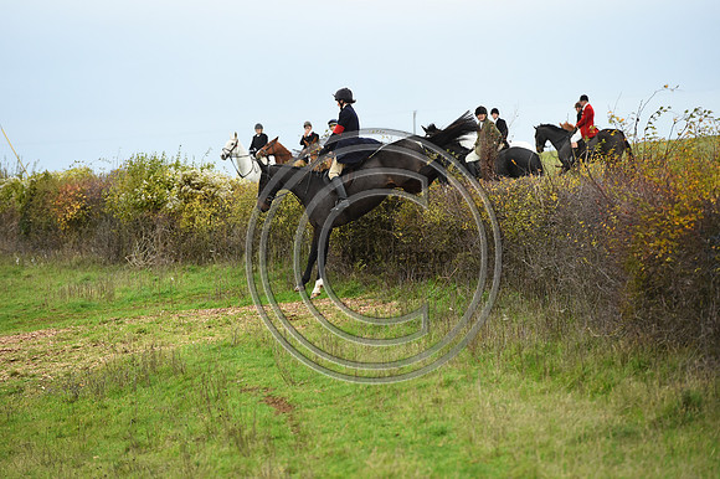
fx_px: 3998
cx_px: 360
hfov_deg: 10.3
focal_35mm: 200
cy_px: 240
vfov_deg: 6.9
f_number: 5
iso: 2200
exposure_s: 1/1000
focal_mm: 200
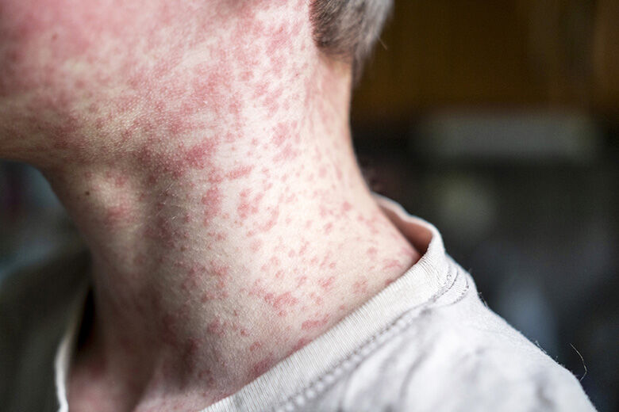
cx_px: 310
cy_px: 206
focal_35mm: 53
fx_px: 911
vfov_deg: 25.5
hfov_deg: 37.5
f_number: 2.5
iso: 400
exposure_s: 1/400
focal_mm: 35
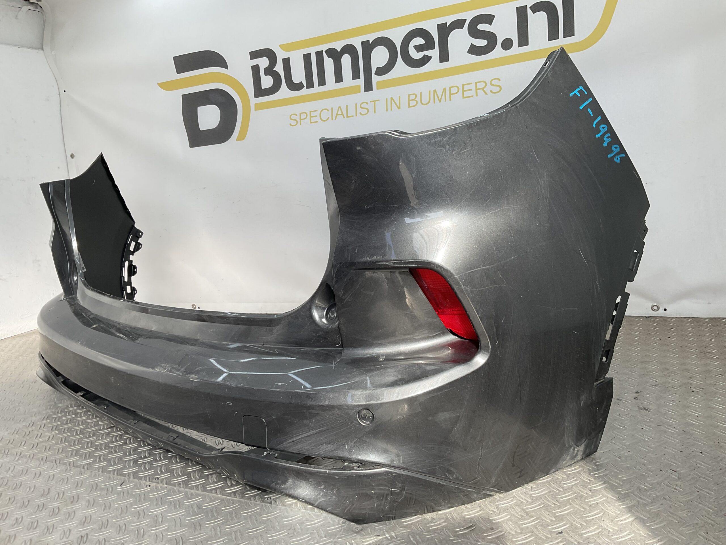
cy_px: 272
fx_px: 608
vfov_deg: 48.2
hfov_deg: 61.7
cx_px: 363
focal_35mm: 29
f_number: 1.8
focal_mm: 3
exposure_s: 1/276
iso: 16
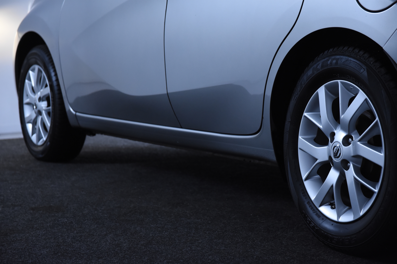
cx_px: 198
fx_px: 959
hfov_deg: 23.4
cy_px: 132
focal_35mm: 87
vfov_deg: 15.7
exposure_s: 1/200
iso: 1600
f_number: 4
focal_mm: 58
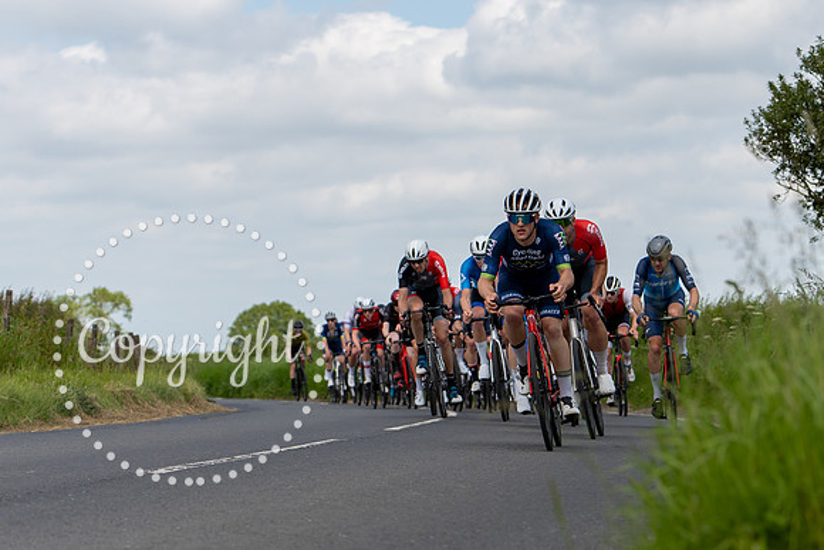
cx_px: 580
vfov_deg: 9.9
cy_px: 321
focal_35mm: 138
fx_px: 3158
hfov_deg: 14.8
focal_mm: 70
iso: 100
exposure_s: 1/1250
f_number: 3.5
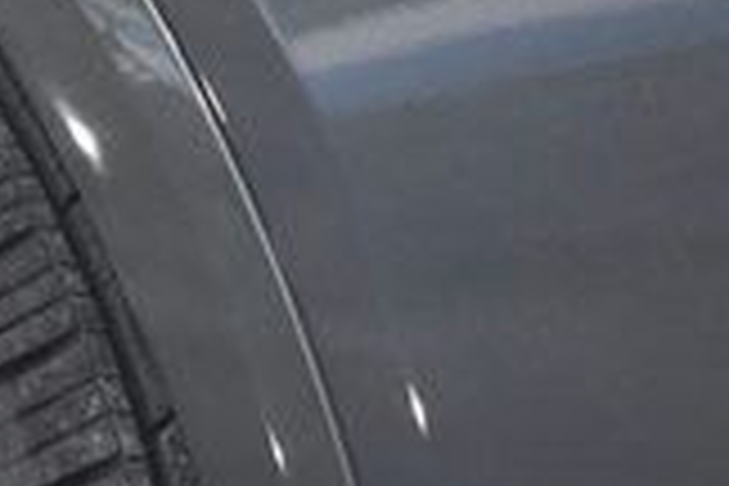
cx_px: -567
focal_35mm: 284
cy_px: 621
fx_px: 5751
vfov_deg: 4.8
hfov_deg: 7.1
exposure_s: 1/30
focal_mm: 7.9
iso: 400
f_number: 2.4
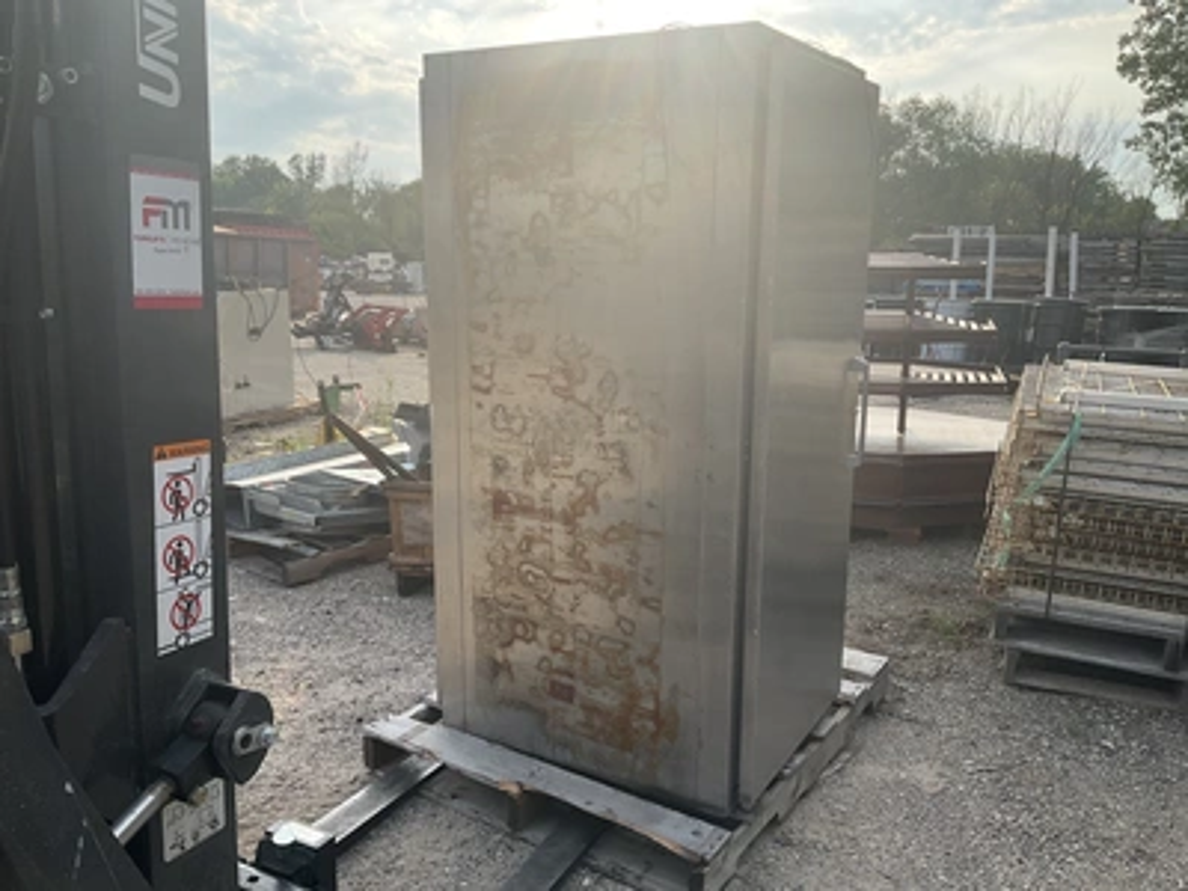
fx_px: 995
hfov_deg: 61.7
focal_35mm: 29
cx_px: 594
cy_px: 446
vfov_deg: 48.2
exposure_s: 1/816
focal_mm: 3
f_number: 1.8
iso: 25
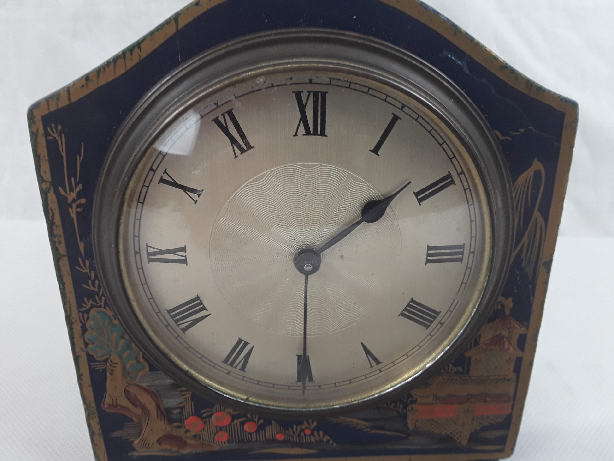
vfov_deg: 51.4
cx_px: 307
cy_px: 230
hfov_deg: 65.3
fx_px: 479
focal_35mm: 27
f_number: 1.9
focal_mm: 2.91
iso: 40
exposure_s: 1/33
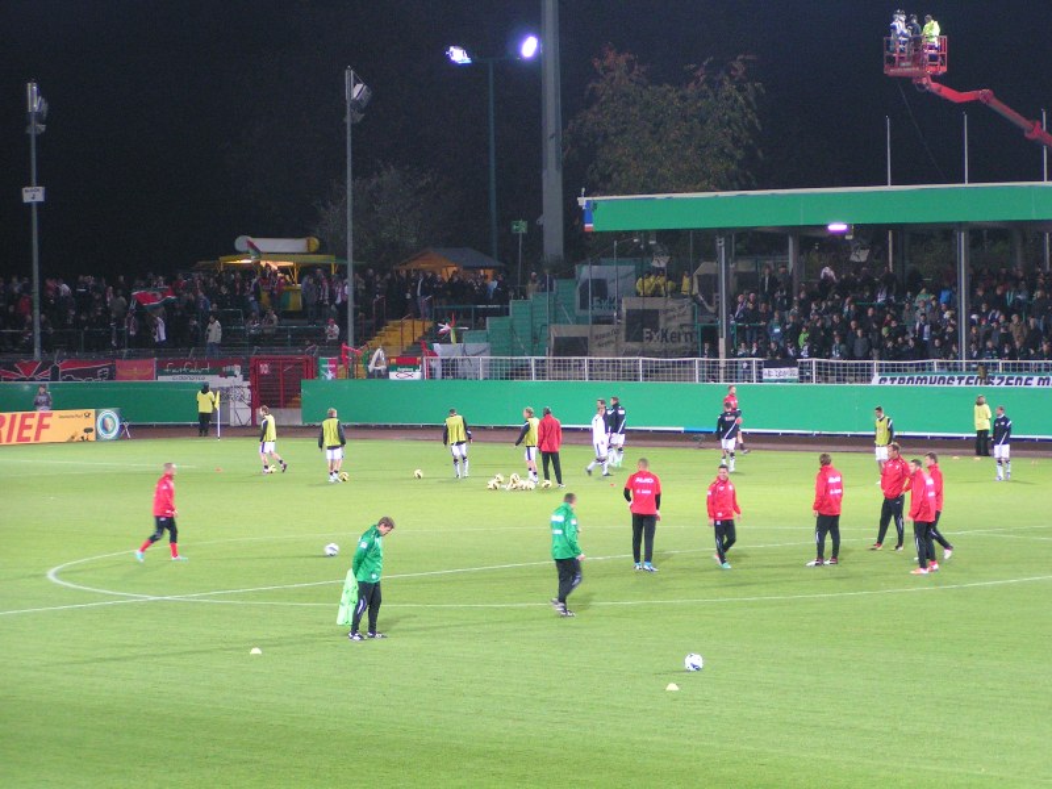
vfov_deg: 10.9
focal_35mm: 136
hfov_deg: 14.5
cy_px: 394
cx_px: 526
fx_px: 4133
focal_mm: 20.9
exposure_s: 1/30
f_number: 3.5
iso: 200
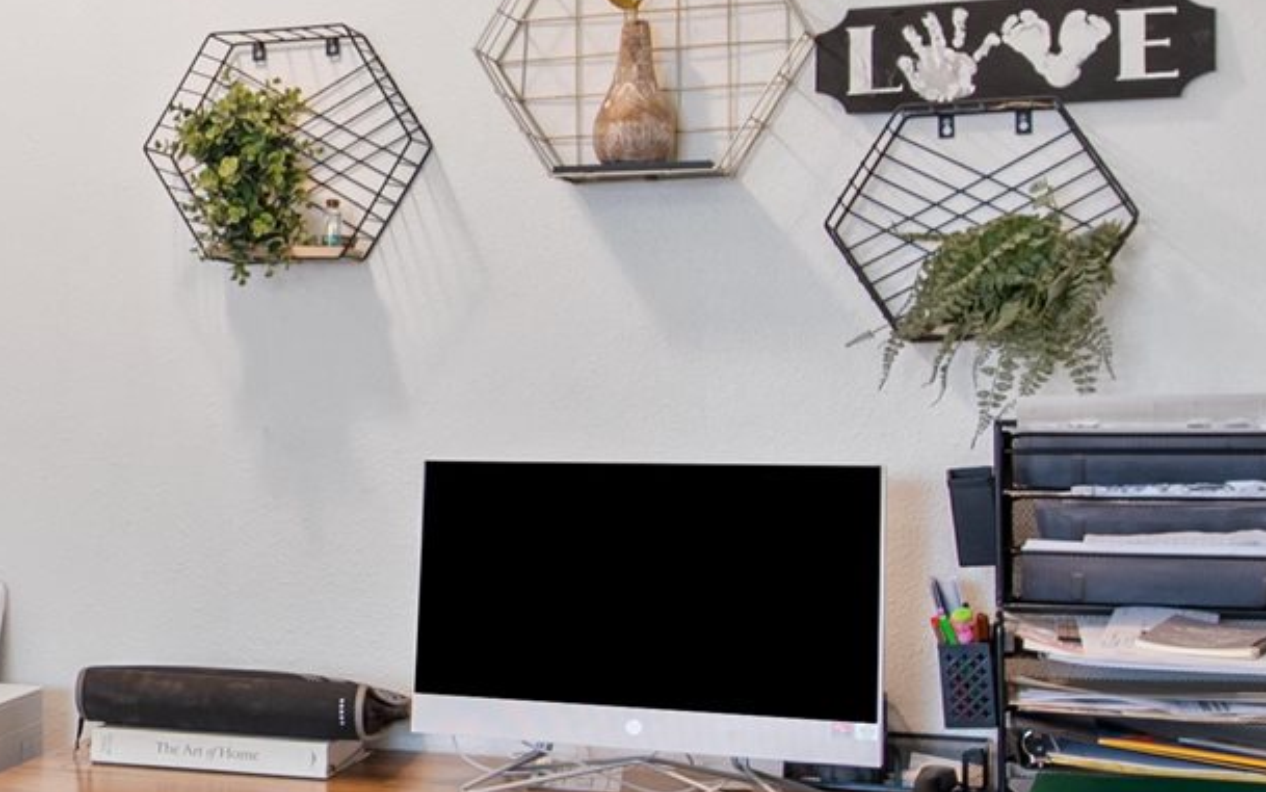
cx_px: -410
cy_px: 401
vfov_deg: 18.1
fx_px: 2485
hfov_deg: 24.6
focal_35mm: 72
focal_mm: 14
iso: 100
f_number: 8
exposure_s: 1
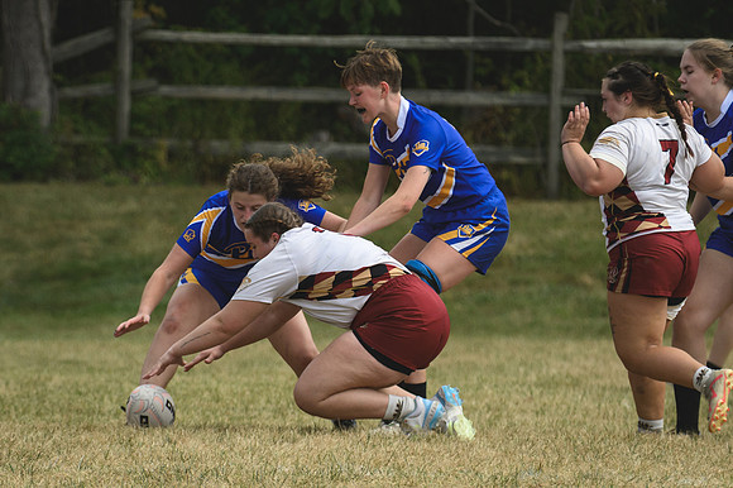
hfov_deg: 2.5
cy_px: 306
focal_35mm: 828
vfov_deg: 1.7
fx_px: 16839
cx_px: 155
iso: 280
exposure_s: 1/1000
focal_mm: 350
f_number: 6
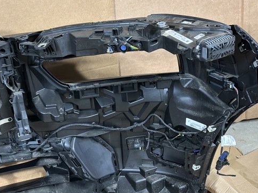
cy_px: 107
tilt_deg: -33.2
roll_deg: +1.1
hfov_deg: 30.8
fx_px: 469
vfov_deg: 23.2
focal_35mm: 63
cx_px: 128
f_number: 1.78
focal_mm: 6.86
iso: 400
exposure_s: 1/33
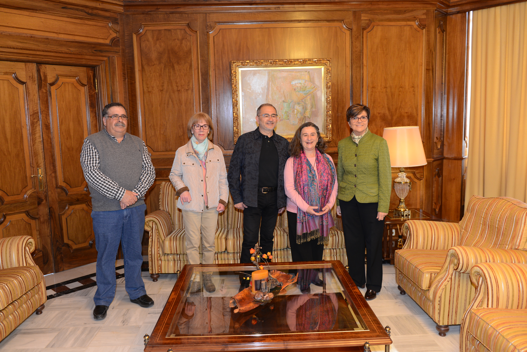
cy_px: 176
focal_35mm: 29
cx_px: 264
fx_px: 424
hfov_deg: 63.7
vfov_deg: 45.0
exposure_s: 1/50
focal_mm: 29
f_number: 4
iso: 800
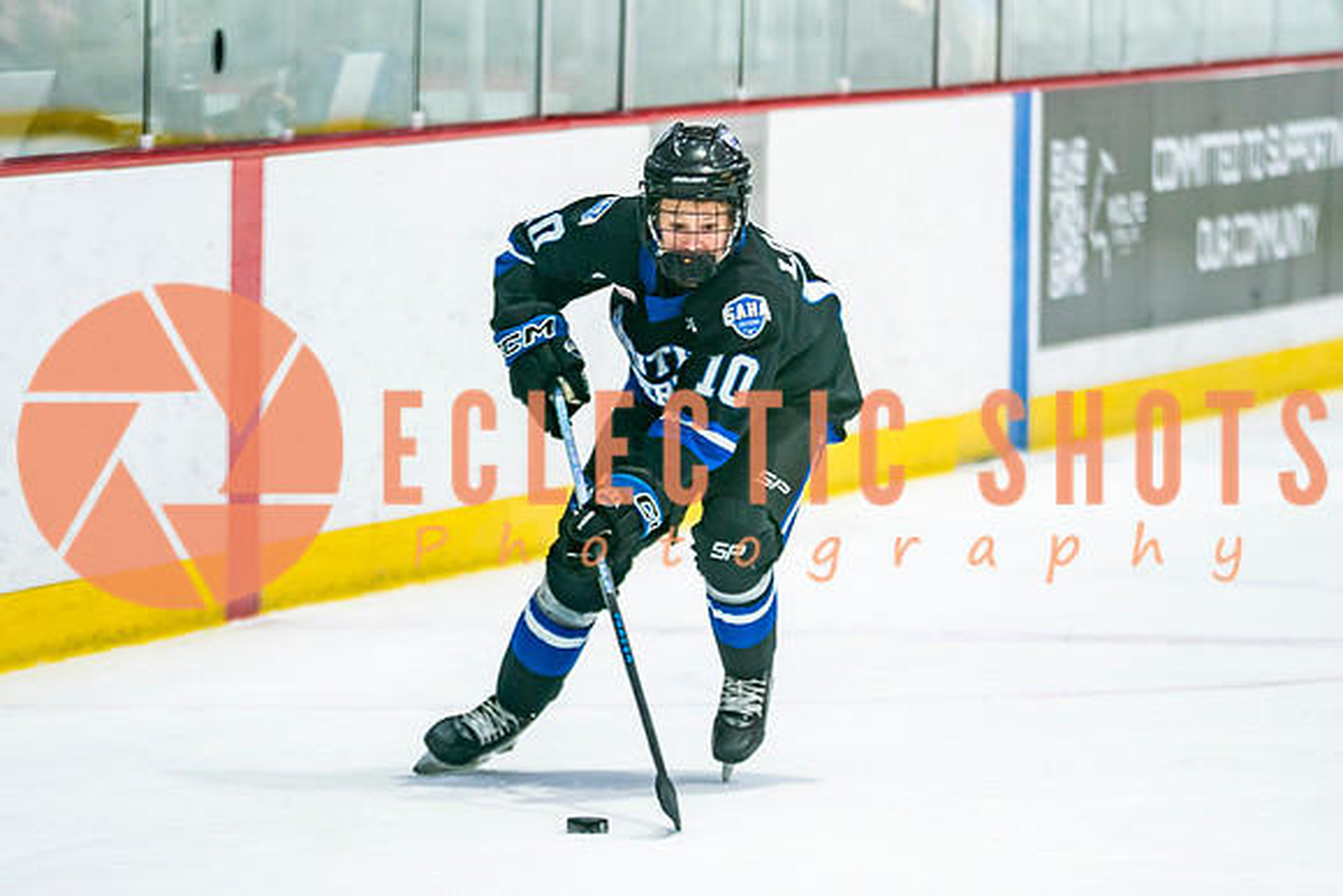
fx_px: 14228
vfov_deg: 3.6
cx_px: 754
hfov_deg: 5.4
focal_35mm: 381
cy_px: 448
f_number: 2.8
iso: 500
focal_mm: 200
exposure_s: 1/640
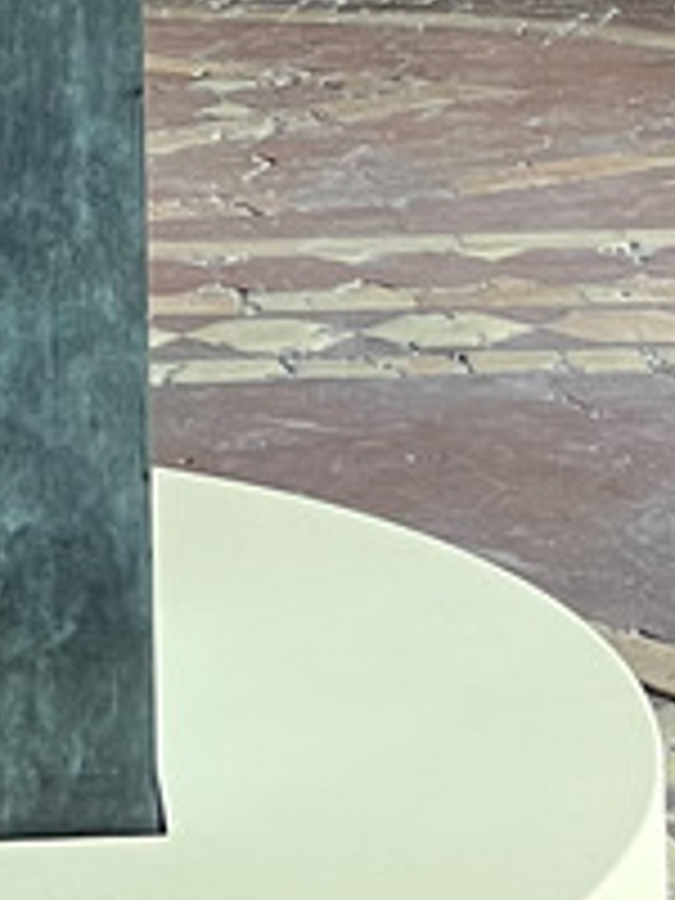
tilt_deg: +5.2
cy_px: -1134
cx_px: 18
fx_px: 4056
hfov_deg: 9.5
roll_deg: +1.3
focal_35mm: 156
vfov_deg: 11.0
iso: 400
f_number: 1.5
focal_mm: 5.7
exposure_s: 1/50
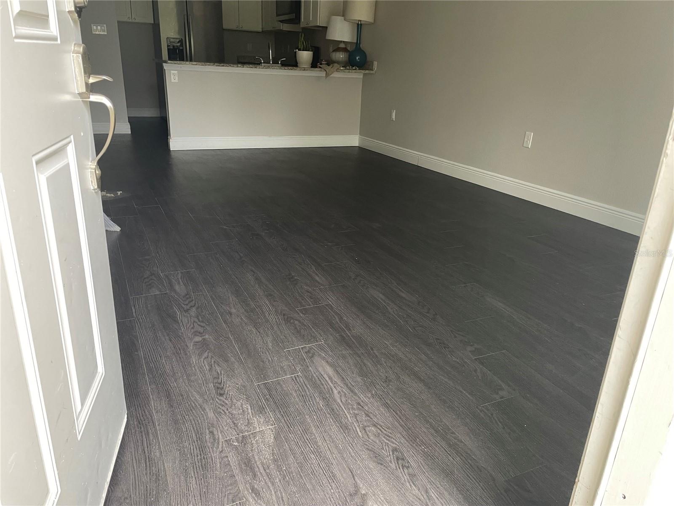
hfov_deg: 67.3
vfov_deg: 53.1
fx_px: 506
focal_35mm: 26
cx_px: 337
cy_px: 253
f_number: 1.6
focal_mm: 4.2
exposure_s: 1/60
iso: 160
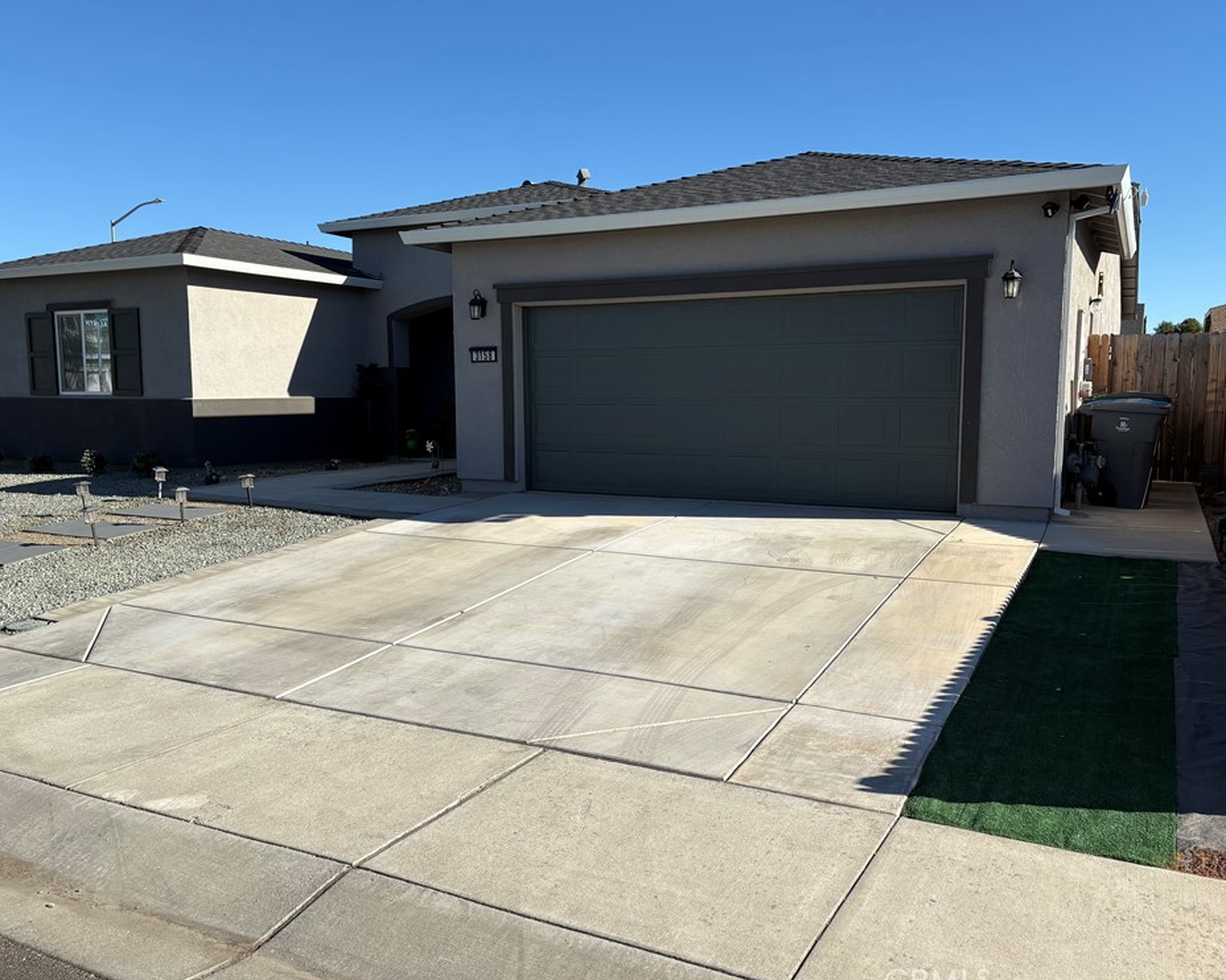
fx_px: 1016
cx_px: 597
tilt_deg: -5.5
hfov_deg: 62.2
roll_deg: +0.5
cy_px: 493
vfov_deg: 51.5
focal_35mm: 28
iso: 50
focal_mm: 5.96
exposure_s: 1/3279
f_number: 1.6
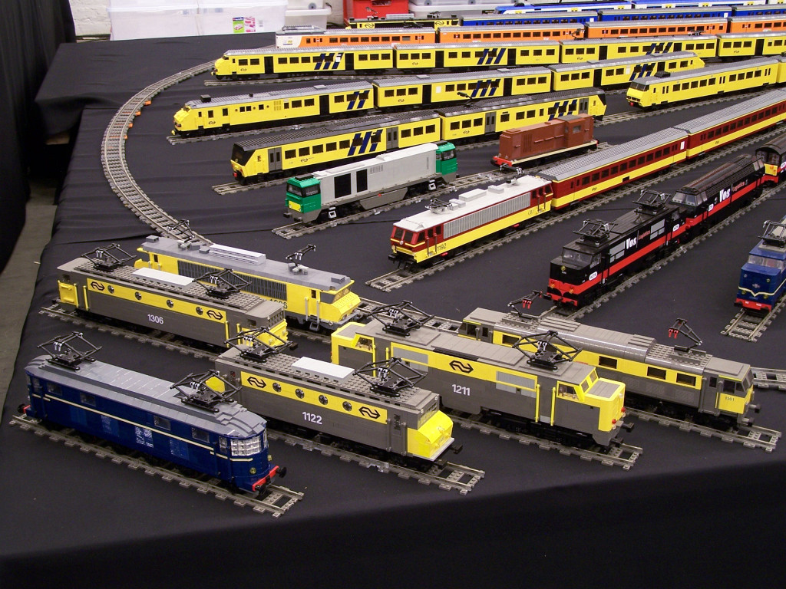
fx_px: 1158
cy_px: 294
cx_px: 393
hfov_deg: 37.5
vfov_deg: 28.6
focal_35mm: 51
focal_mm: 8.5
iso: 80
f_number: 3
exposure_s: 1/2
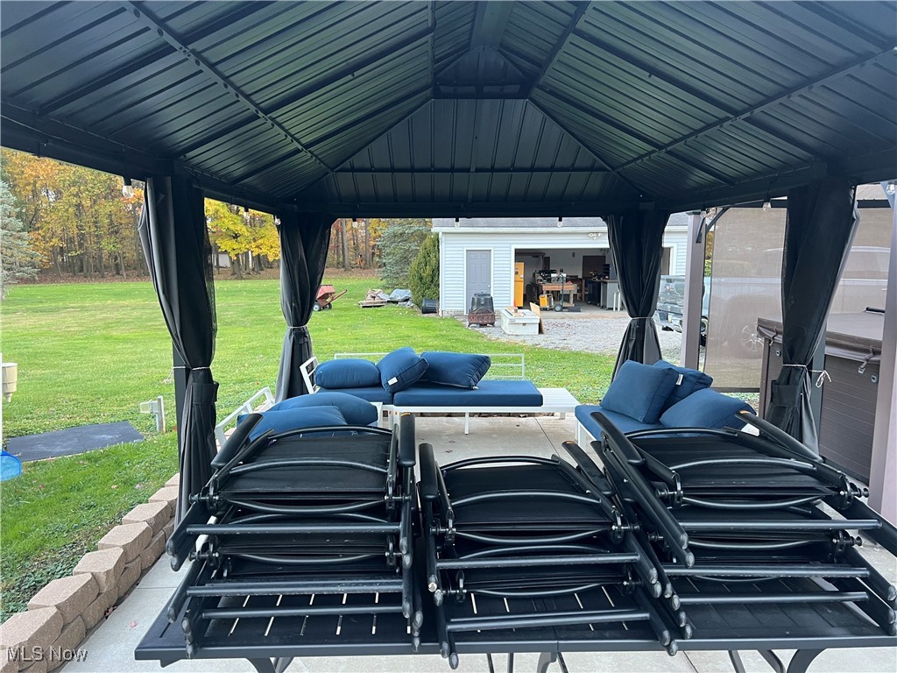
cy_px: 336
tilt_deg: -8.1
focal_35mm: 26
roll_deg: +0.2
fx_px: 674
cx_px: 448
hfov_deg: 67.3
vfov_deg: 53.1
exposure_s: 1/60
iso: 160
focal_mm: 5.7
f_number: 1.5
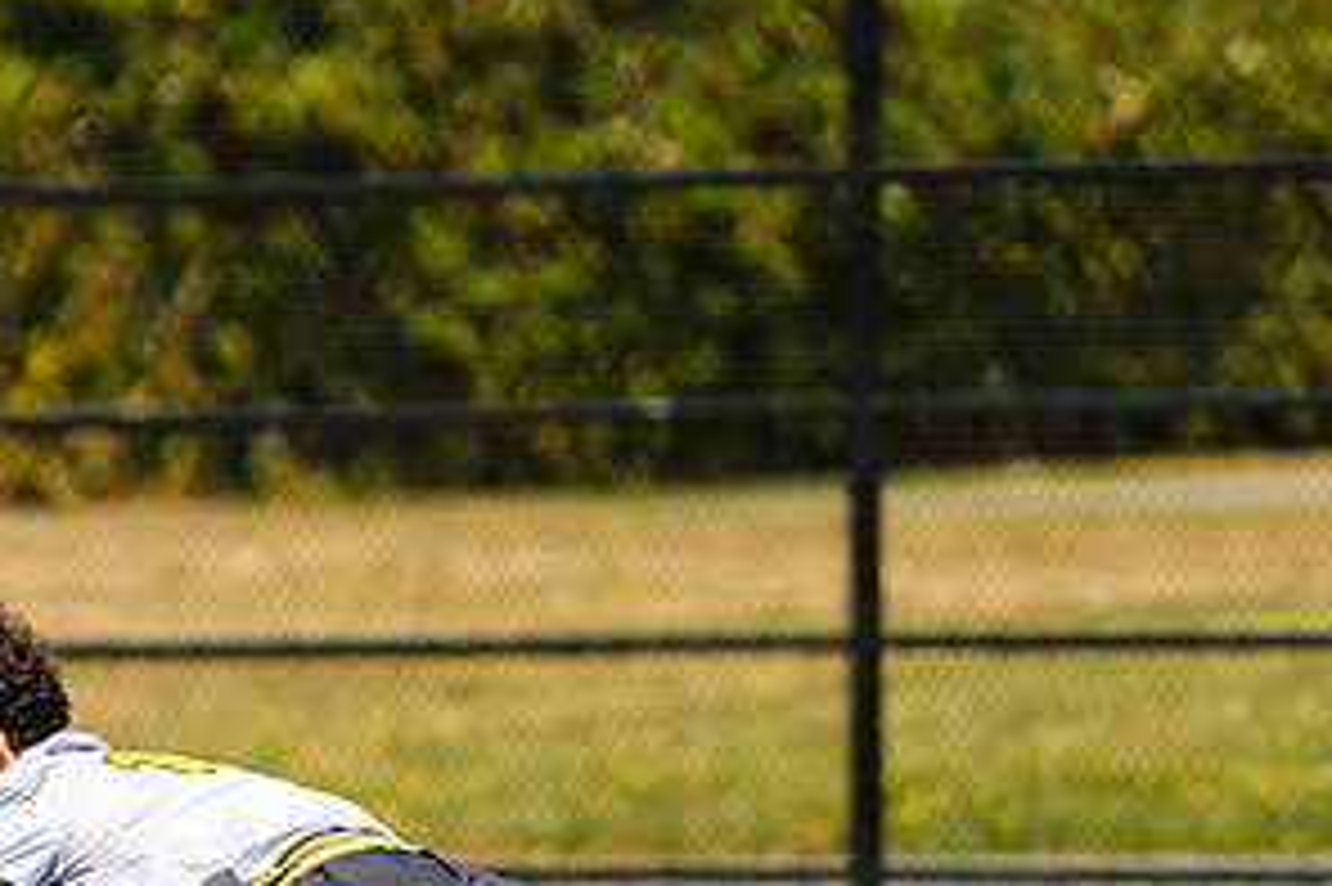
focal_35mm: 761
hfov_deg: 2.7
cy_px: 682
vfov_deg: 1.8
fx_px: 28140
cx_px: 265
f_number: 3.2
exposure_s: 1/1000
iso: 100
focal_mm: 200
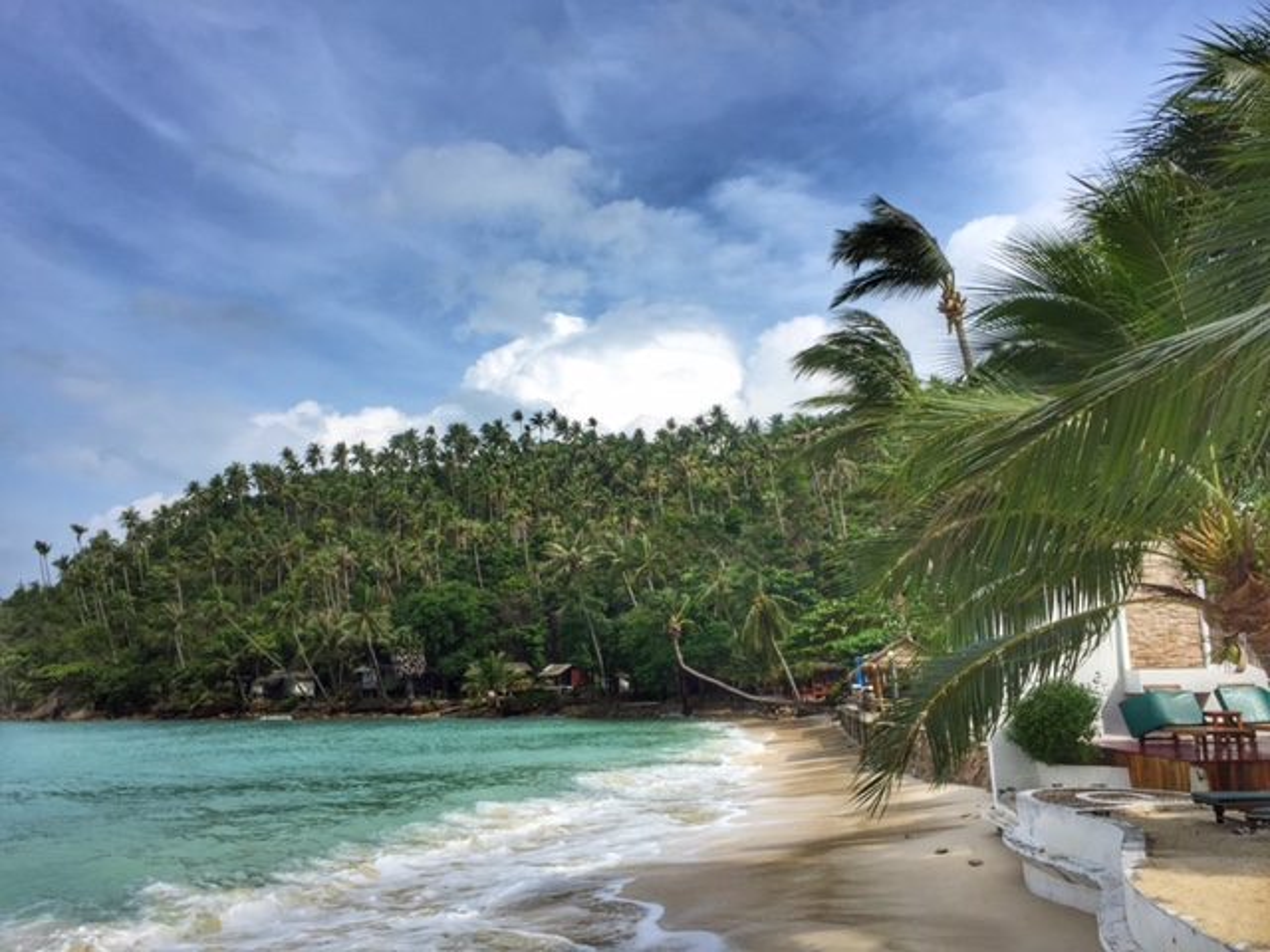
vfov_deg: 48.2
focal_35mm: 29
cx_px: 635
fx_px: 1064
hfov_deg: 61.7
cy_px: 476
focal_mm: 4.15
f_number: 2.2
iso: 32
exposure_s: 1/2639
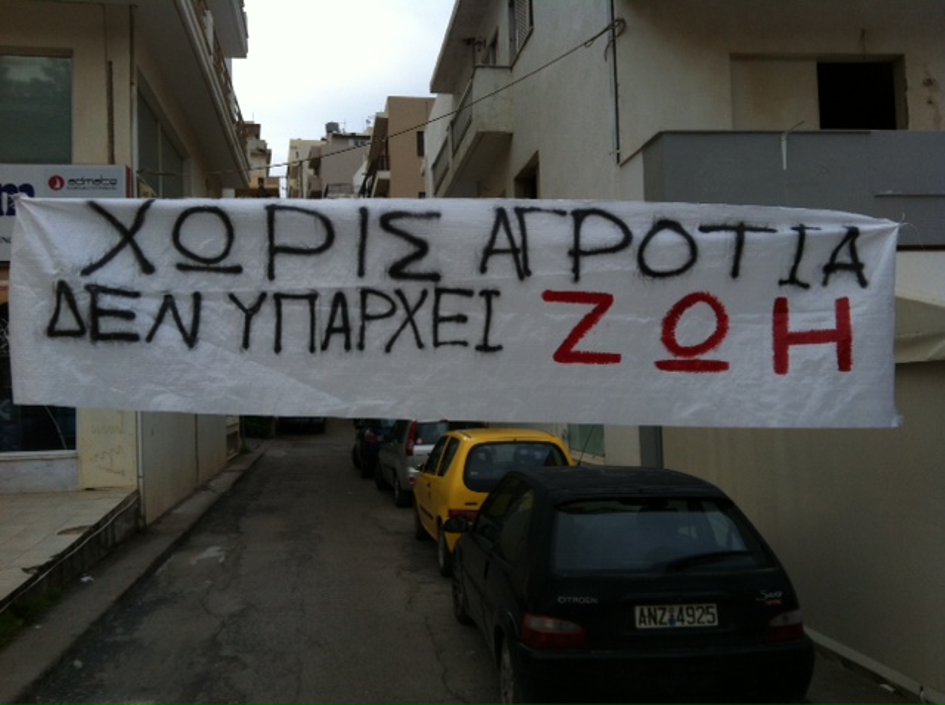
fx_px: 954
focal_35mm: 35
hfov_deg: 52.7
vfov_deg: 40.6
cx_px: 472
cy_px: 352
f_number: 2.8
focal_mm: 3.85
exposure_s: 1/199
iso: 80
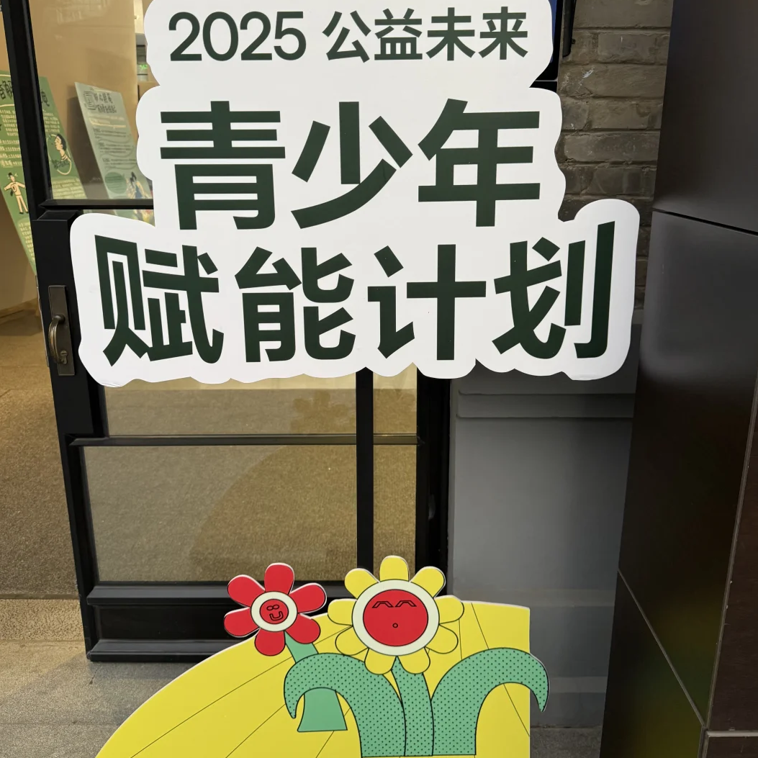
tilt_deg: -16.7
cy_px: 355
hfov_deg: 55.6
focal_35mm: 29
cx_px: 376
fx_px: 718
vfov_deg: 55.6
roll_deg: -0.5
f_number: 1.78
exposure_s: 1/63
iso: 200
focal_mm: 6.76
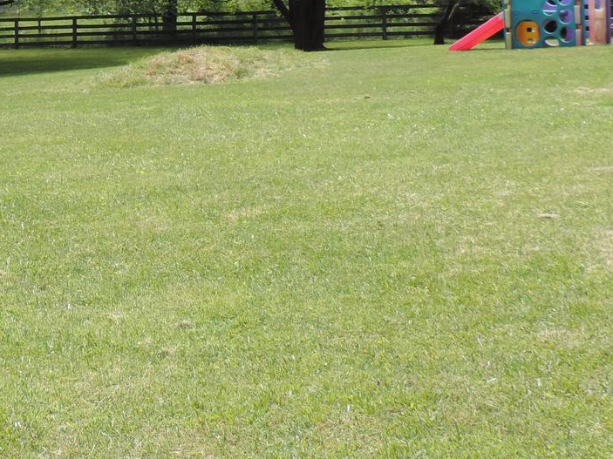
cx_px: -81
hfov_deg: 18.5
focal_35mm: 102
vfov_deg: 14.2
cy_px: -22
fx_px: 1806
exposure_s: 1/320
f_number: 3.3
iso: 80
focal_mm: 6.2
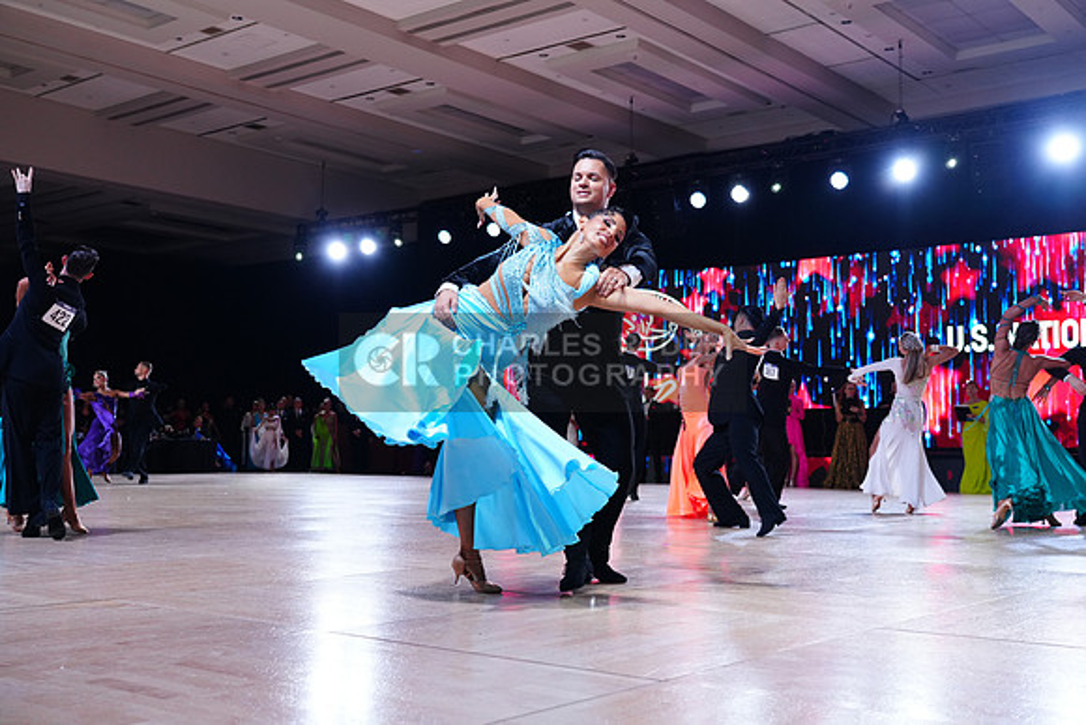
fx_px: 1147
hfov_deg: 50.7
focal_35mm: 38
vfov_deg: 35.1
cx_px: 543
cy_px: 362
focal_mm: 38
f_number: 4
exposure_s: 1/500
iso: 1250
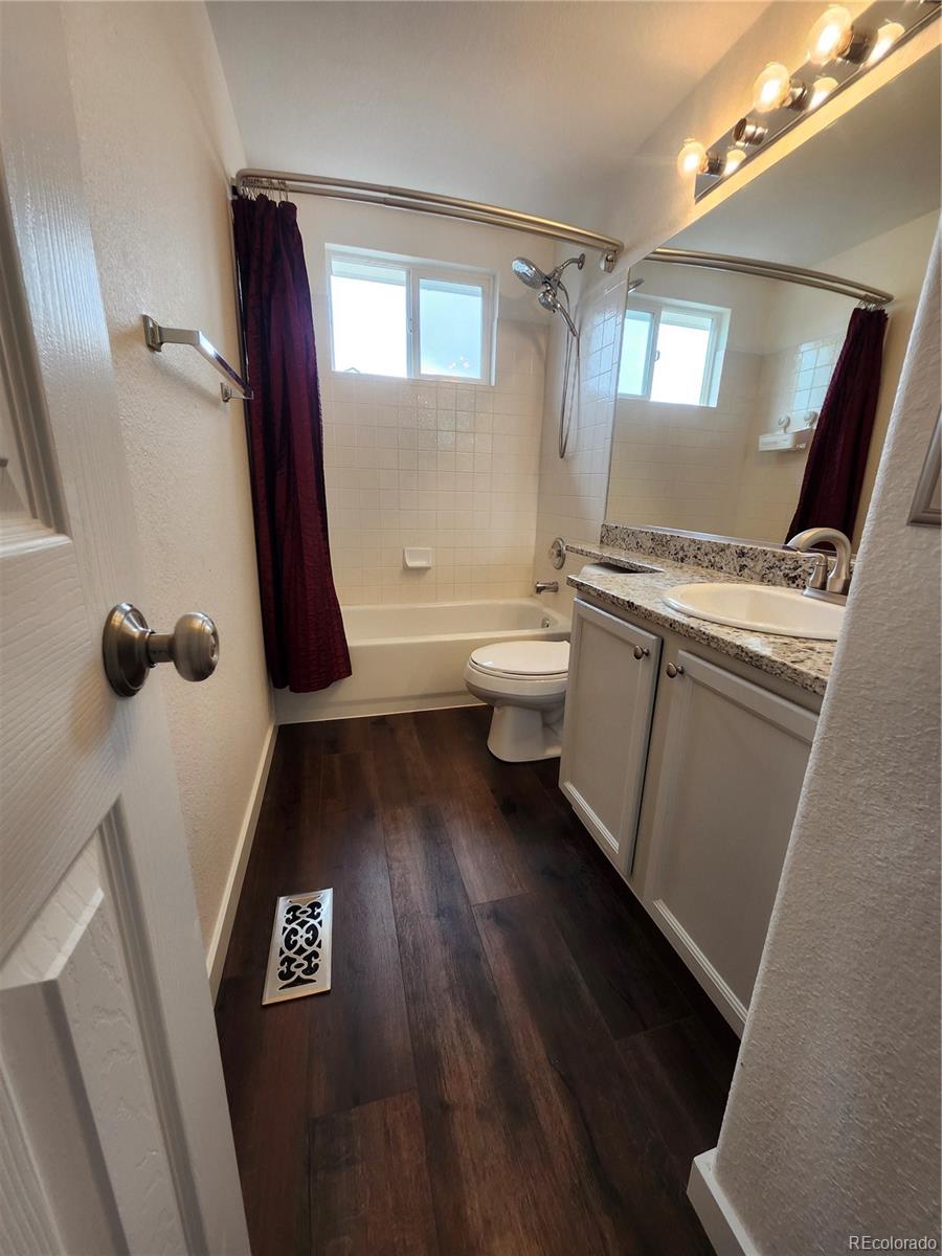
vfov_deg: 106.2
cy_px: 628
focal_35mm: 13
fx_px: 472
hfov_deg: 89.9
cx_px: 471
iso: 64
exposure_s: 1/60
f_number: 2.2
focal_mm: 1.74
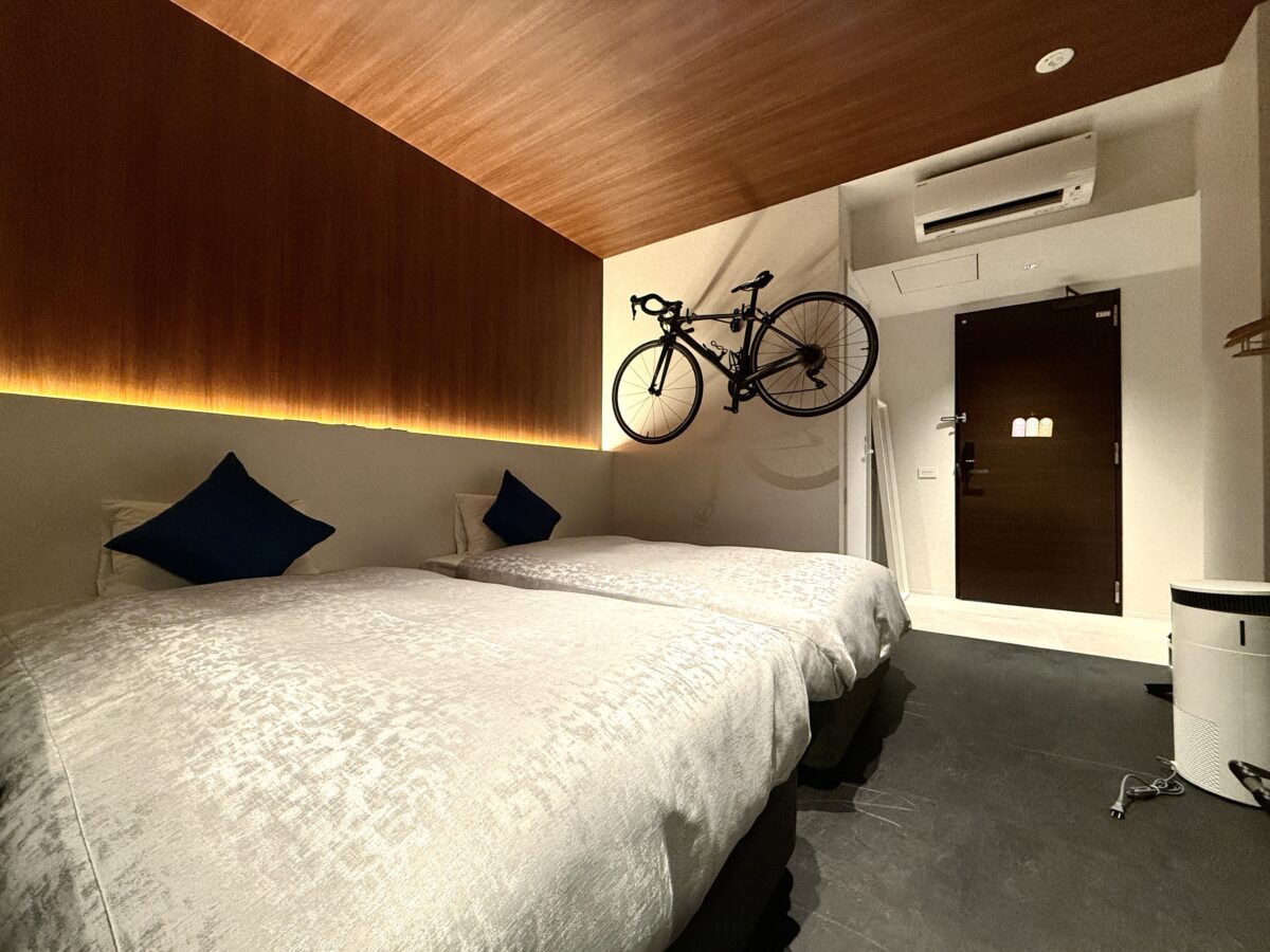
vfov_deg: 85.7
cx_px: 635
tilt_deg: +0.8
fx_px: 514
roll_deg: -0.6
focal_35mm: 14
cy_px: 476
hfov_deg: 102.1
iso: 320
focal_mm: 2.22
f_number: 2.2
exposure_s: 1/65
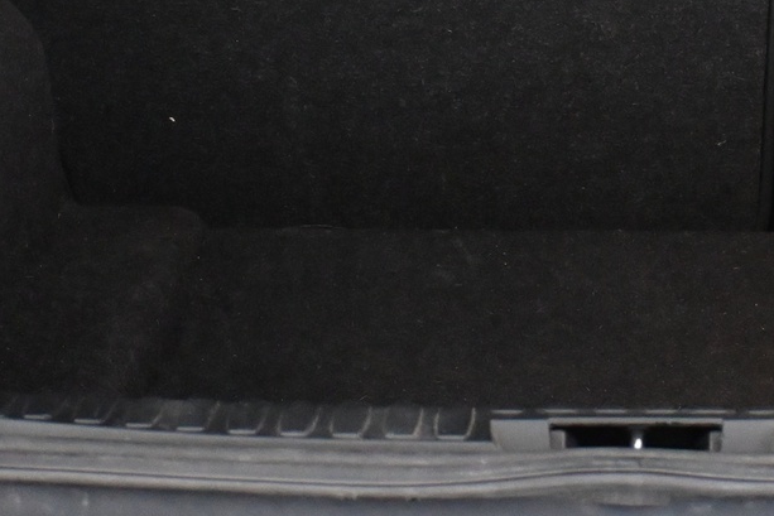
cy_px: -135
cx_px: 636
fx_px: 2387
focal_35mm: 111
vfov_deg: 12.0
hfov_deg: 18.2
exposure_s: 1/60
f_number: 4.5
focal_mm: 28
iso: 5600
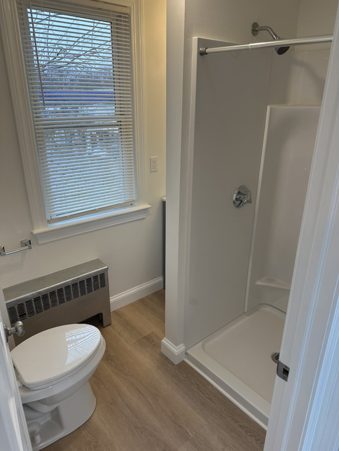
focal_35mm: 24
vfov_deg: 71.6
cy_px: 226
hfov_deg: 56.8
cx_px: 170
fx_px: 313
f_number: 1.78
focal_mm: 6.86
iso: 64
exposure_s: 1/185
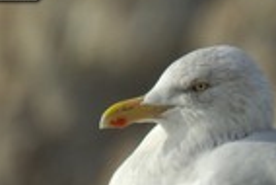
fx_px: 11980
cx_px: 301
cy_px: 238
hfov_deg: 1.3
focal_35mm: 1561
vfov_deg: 0.9
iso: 100
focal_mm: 360
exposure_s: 1/350
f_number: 13
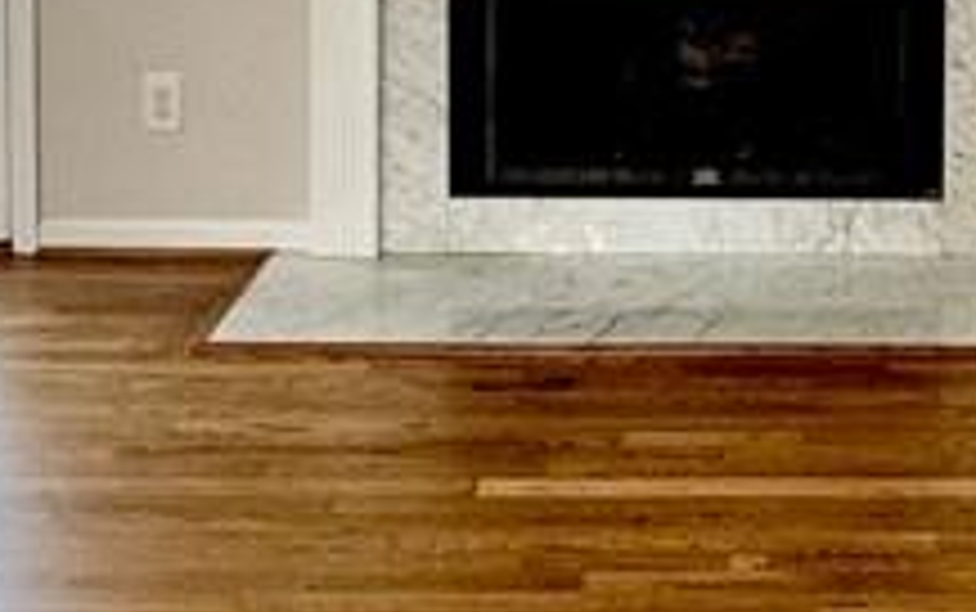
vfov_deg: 17.0
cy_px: -279
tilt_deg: -3.7
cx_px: 760
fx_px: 1863
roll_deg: -0.6
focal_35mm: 70
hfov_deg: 28.8
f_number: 2.2
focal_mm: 2.22
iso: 125
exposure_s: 1/120
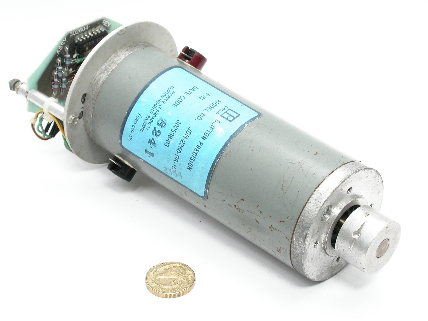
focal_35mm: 116
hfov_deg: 17.0
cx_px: 214
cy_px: 160
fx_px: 1434
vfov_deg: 12.8
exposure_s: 1/5.5
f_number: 6.9
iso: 100
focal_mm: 24
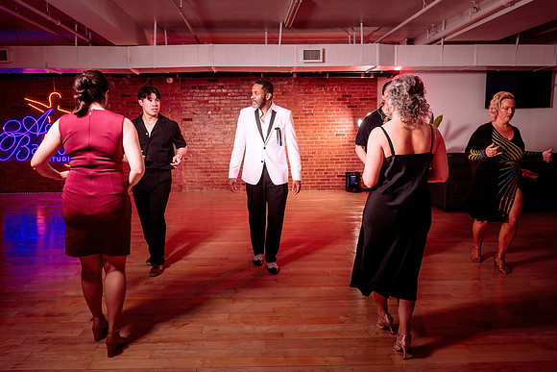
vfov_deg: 44.8
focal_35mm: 29
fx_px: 450
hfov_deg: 63.4
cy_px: 175
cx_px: 262
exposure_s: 1/200
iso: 640
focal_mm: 27
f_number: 4
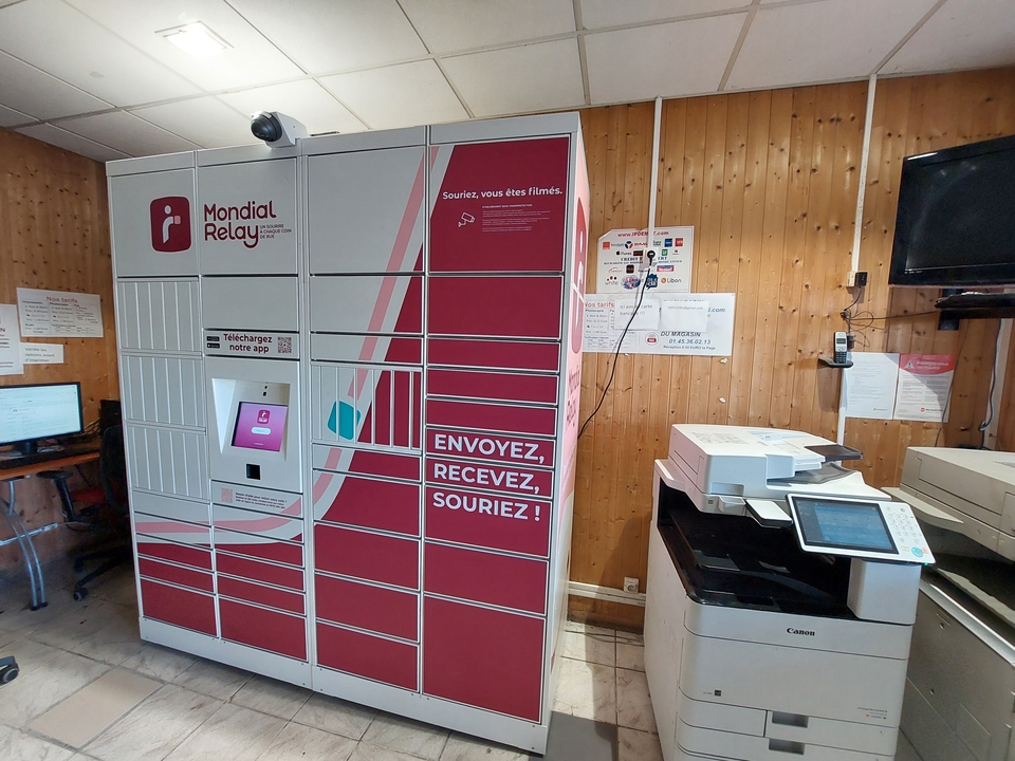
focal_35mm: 13
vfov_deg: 89.9
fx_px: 381
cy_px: 380
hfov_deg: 106.2
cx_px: 508
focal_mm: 1.74
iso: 160
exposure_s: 1/50
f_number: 2.2
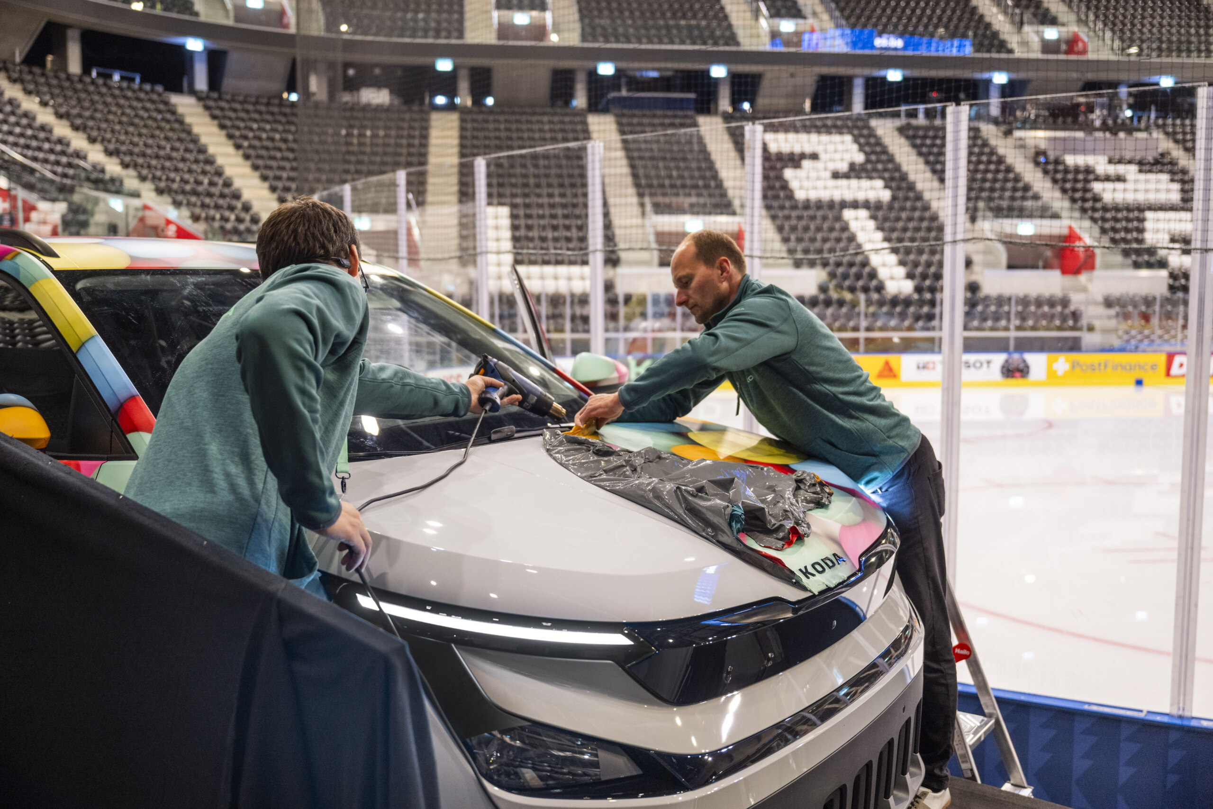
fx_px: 1112
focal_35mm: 33
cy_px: 404
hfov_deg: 57.2
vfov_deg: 40.0
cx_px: 606
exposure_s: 1/20
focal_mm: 33
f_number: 2.8
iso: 1000
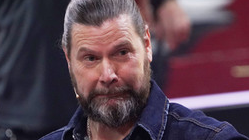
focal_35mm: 1015
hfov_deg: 2.1
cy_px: 106
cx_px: 134
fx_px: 6701
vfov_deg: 1.2
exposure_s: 1/160
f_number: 6.3
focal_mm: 535
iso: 5000
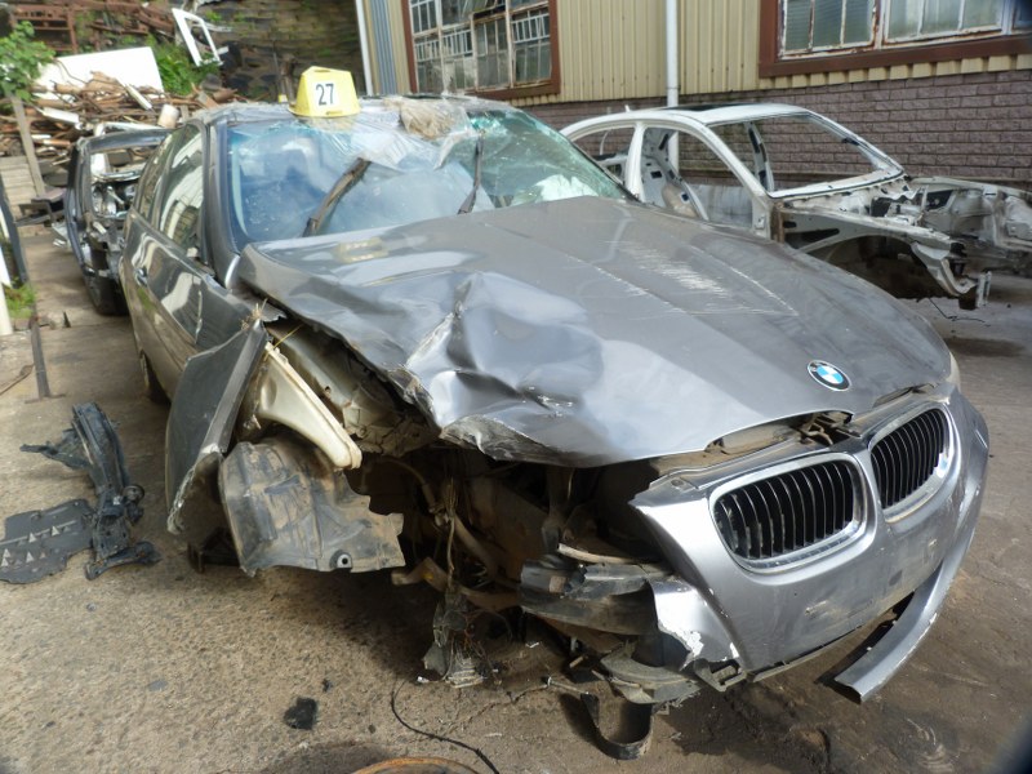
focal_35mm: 25
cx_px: 516
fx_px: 745
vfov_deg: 54.9
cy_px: 387
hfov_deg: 69.4
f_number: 3.2
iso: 80
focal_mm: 4.5
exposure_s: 1/100
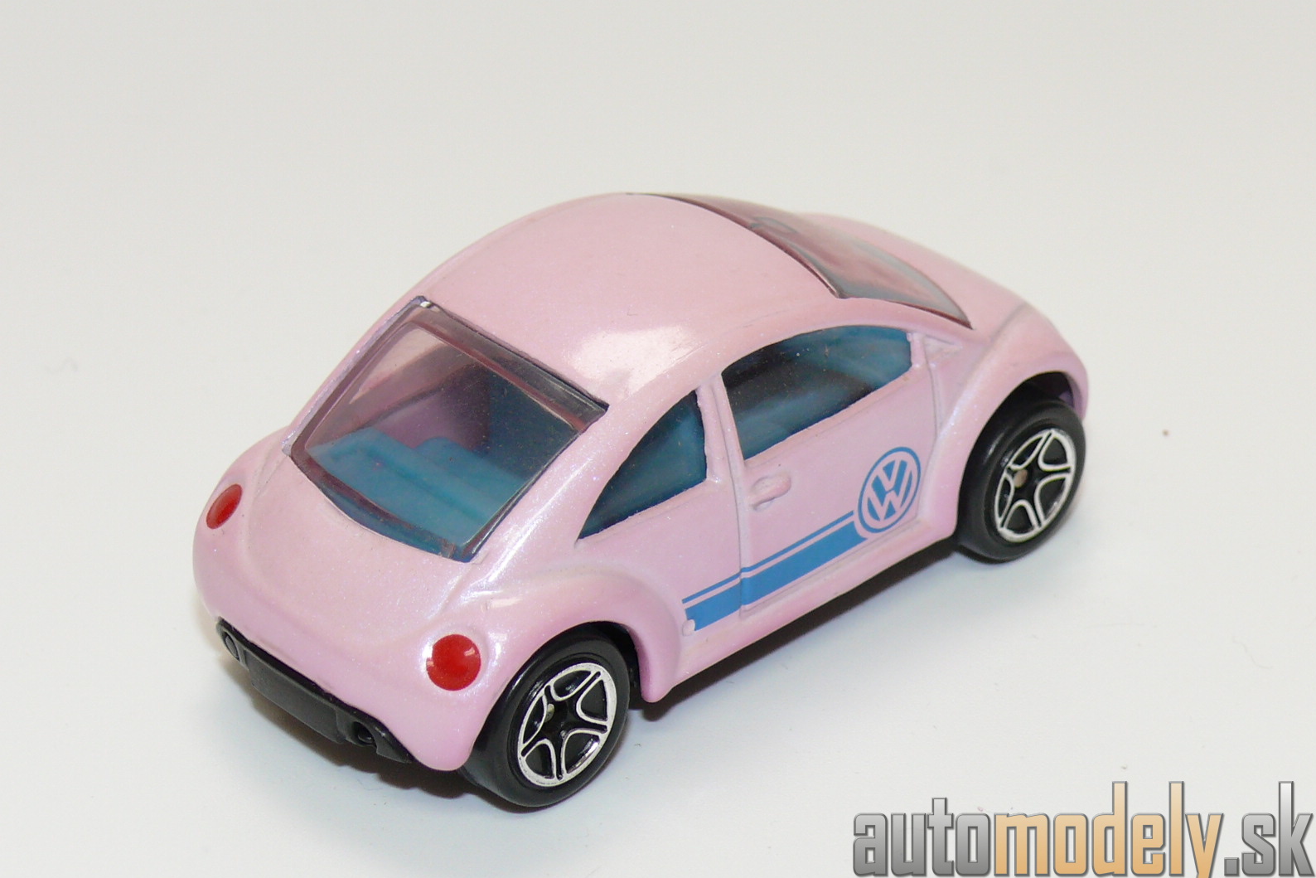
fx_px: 4021
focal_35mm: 110
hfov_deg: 18.6
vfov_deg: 12.5
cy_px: 410
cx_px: 662
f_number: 4
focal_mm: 13.7
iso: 100
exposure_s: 1/30
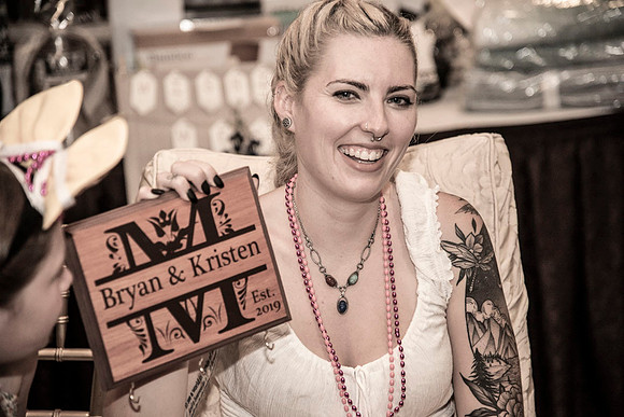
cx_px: 312
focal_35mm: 120
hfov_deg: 17.1
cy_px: 208
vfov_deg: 11.4
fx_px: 2080
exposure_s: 1/200
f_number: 4
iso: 640
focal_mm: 120
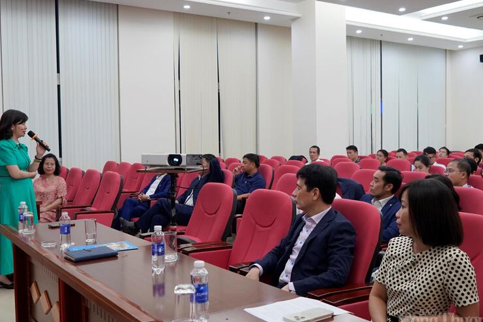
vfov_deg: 34.2
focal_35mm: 39
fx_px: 523
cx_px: 245
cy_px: 167
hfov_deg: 49.6
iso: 2000
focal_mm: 24
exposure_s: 1/160
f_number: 4
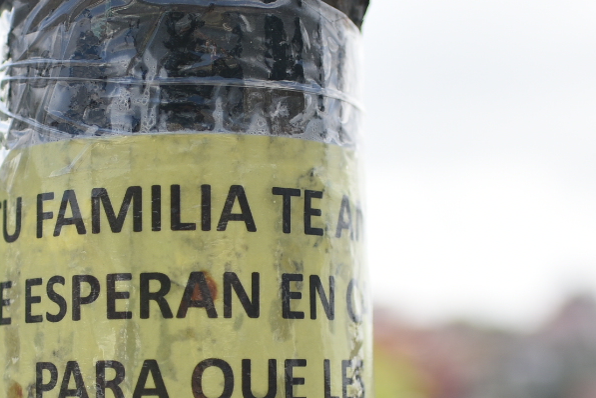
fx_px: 1573
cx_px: 221
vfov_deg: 14.3
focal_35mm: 95
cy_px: 325
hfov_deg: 21.4
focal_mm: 35
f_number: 1.8
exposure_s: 1/3200
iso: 160
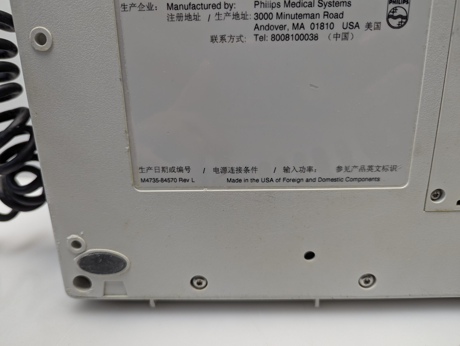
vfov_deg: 56.9
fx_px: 319
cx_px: 230
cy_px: 173
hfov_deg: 71.5
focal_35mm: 24
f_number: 1.85
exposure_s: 1/50
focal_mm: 6.81
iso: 74
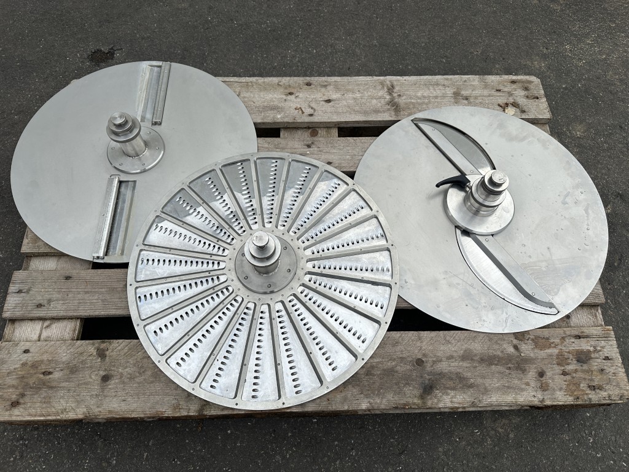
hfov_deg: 71.6
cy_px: 236
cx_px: 314
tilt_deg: -64.7
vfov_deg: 56.8
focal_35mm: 24
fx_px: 436
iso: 80
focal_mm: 6.86
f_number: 1.78
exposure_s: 1/2967
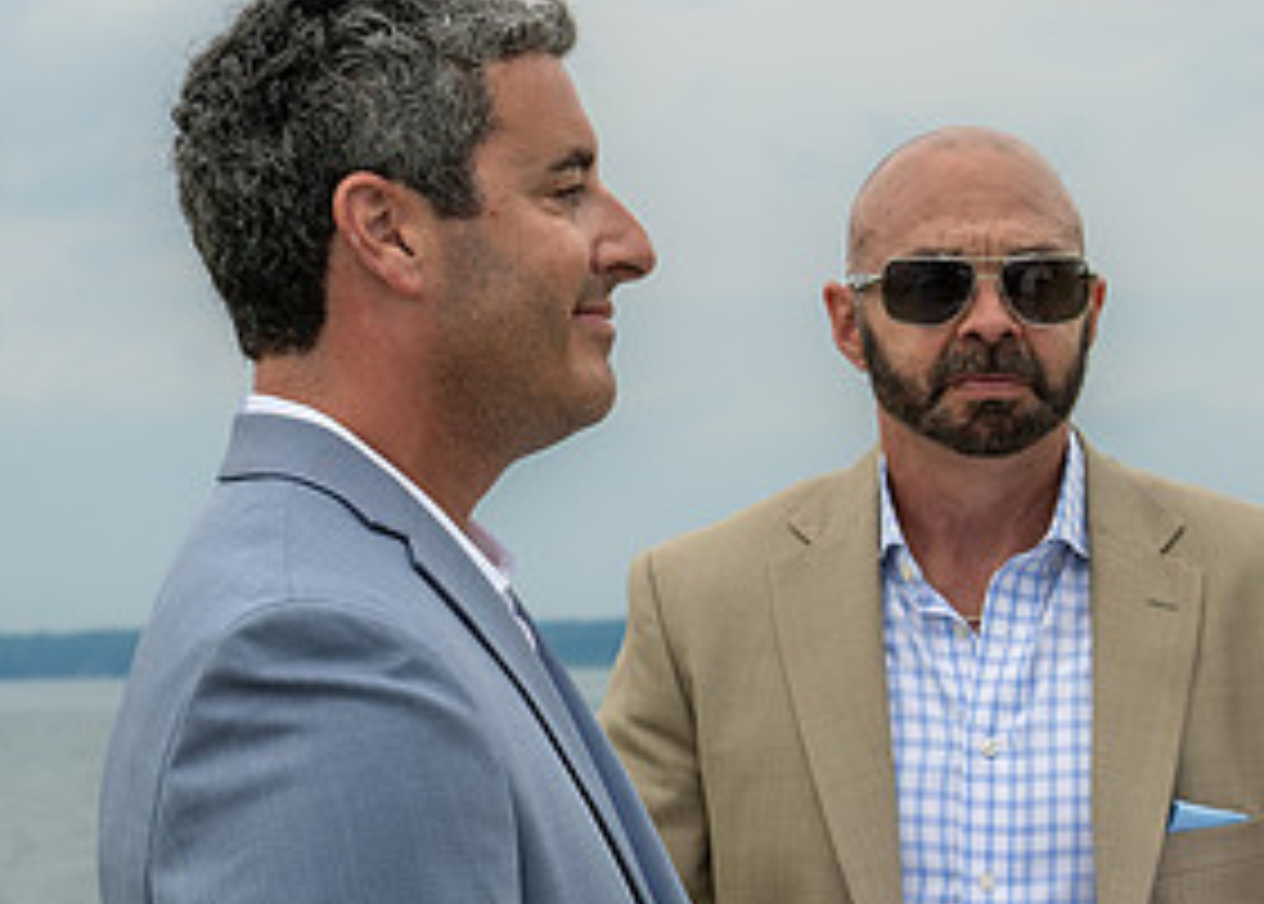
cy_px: 687
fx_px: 6716
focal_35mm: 187
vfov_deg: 7.7
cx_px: 1530
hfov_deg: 10.6
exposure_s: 1/250
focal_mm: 70
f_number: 9
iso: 125
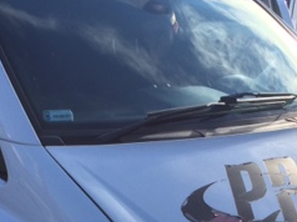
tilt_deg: -19.2
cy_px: 242
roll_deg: -0.5
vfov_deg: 18.2
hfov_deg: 25.0
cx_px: 156
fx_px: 669
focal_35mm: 78
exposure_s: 1/1140
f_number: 2.2
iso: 32
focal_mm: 4.15
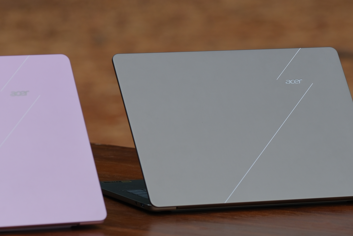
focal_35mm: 261
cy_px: 162
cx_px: 104
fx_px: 2559
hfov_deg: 7.9
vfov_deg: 5.3
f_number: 4
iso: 160
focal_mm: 94.5
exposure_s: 1/1500
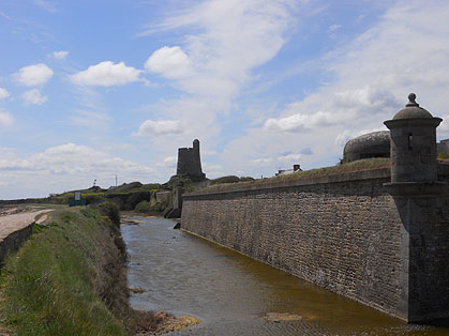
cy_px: 179
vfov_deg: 32.8
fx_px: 571
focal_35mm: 44
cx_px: 235
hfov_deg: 42.9
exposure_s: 1/500
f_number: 6.4
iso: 80
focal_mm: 7.3
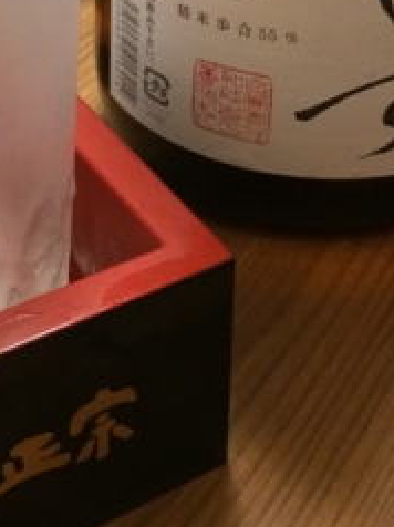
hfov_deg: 18.8
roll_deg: +0.6
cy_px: -13
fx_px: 1186
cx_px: 148
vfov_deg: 23.8
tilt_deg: -28.5
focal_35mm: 78
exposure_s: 1/24
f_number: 2.2
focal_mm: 4.15
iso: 320
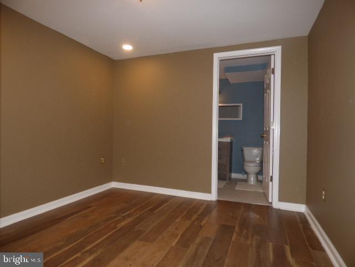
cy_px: 134
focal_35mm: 20
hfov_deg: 81.7
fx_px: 205
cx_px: 178
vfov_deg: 66.0
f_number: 2.8
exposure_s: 1/80
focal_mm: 3.58
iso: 100
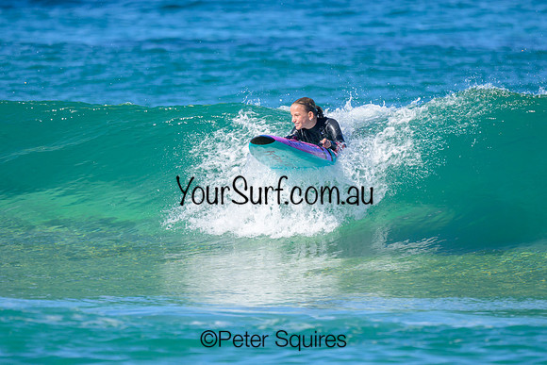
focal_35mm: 1101
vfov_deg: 1.2
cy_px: 177
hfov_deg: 1.9
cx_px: 321
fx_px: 16729
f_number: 6.3
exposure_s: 1/2000
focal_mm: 800
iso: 360
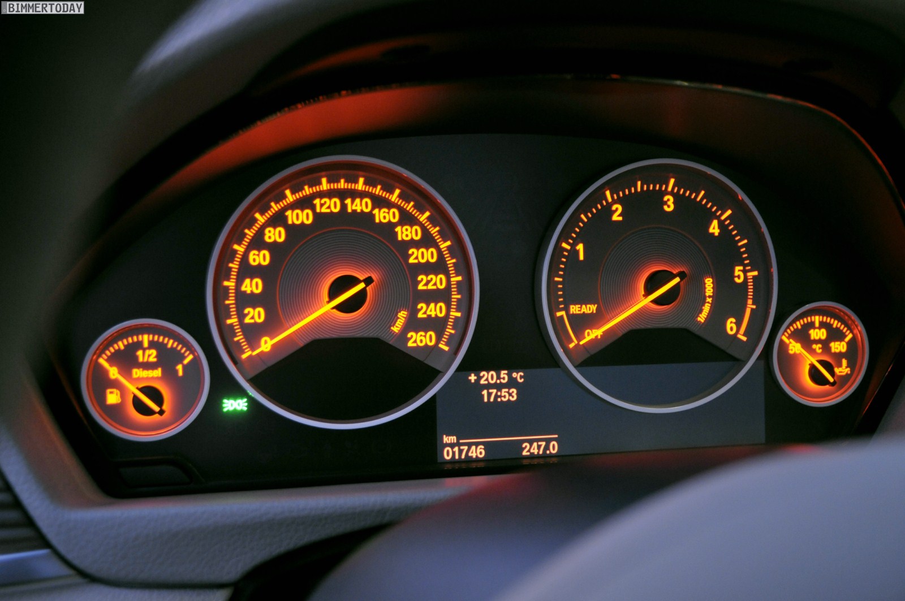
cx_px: 452
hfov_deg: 49.6
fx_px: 979
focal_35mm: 39
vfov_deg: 34.1
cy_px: 300
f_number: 4.2
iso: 800
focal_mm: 26
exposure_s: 1/2
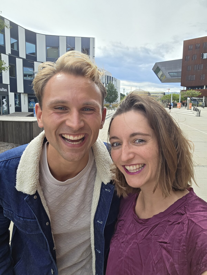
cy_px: 138
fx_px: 199
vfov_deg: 69.4
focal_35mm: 25
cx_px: 104
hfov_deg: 54.9
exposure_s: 1/389
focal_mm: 3.3
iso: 25
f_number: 2.2
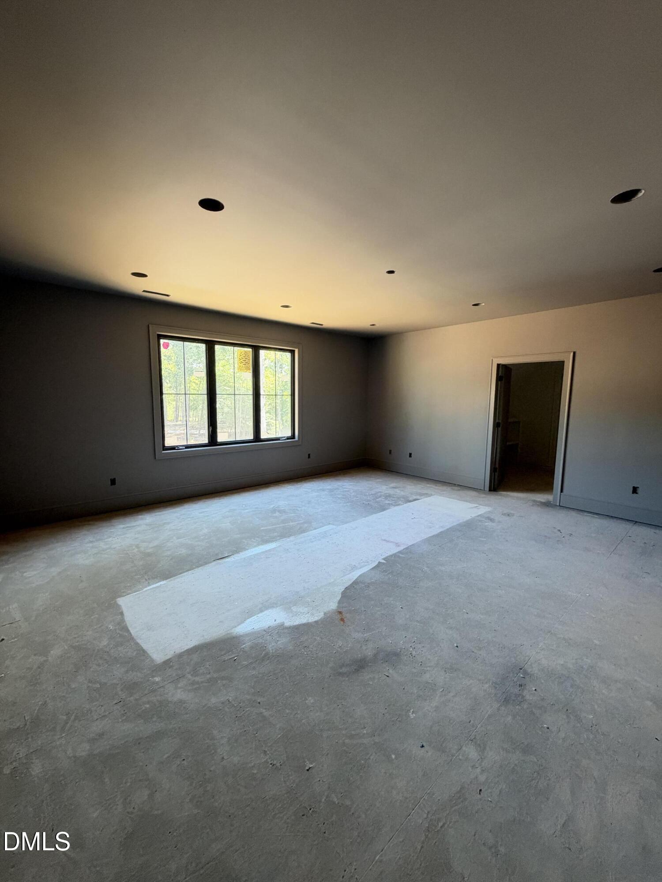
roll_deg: -0.7
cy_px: 441
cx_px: 331
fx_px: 357
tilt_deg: -6.9
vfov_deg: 102.1
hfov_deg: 85.7
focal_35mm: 14
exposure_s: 1/79
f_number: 2.2
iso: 320
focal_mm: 2.22
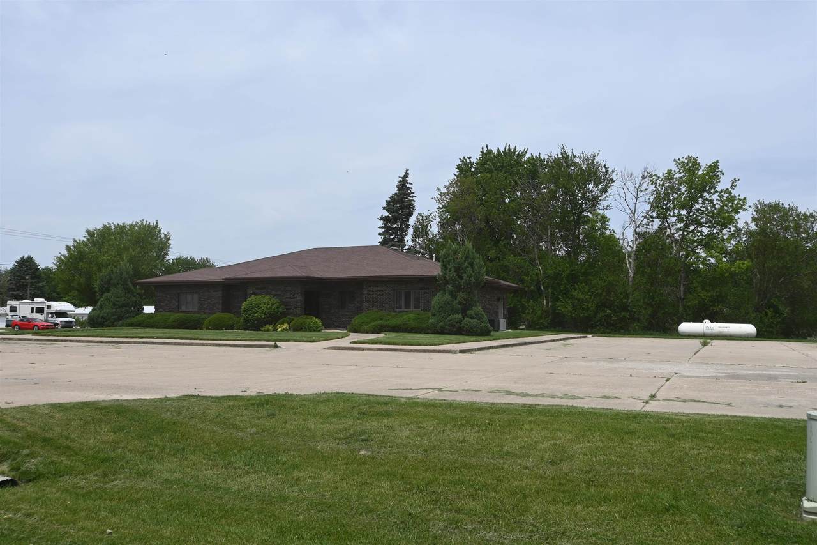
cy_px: 272
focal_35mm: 32
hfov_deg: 59.5
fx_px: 715
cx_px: 408
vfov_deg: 41.7
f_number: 8
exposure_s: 1/500
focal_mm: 21
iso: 100
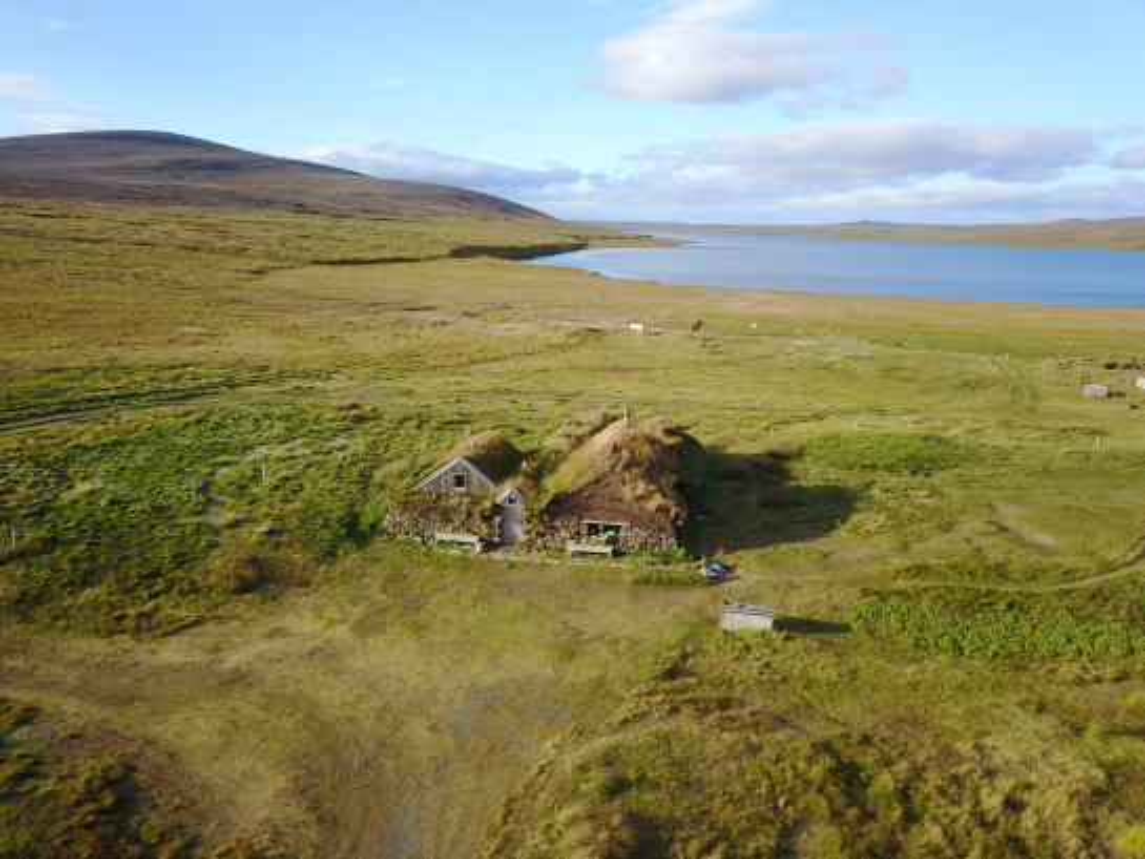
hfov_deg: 67.3
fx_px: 860
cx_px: 572
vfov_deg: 53.1
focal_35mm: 26
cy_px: 430
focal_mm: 4.73
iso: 113
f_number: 2.2
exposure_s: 1/50
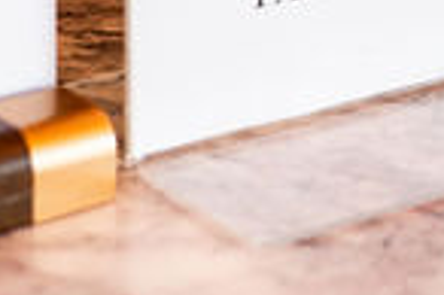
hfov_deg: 7.3
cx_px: 505
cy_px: -549
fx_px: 3462
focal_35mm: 281
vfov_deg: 4.7
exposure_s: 1/60
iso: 160
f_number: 2.8
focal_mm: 40
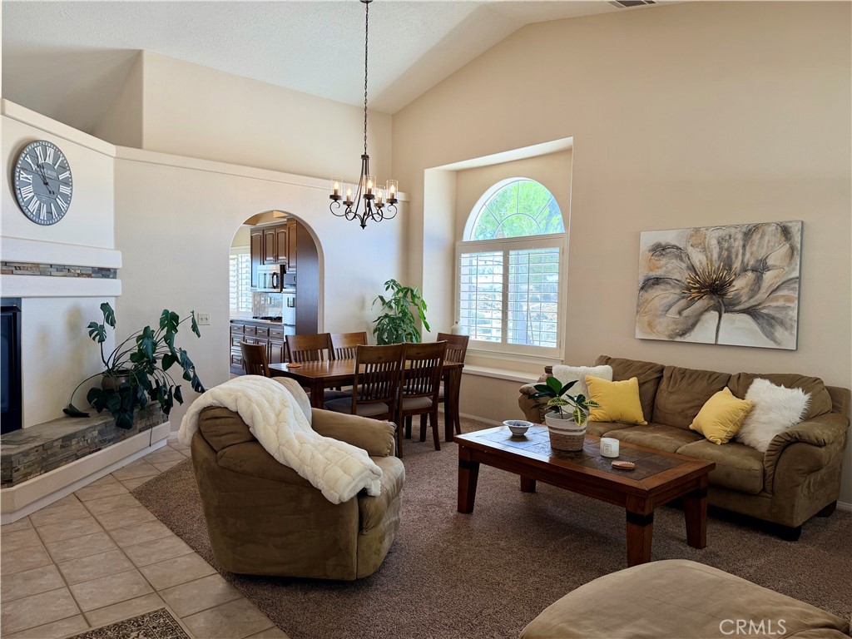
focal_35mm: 24
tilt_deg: -3.0
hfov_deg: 71.6
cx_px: 426
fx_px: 591
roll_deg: -0.8
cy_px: 320
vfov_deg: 56.8
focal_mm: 6.76
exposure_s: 1/144
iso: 80
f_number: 1.78
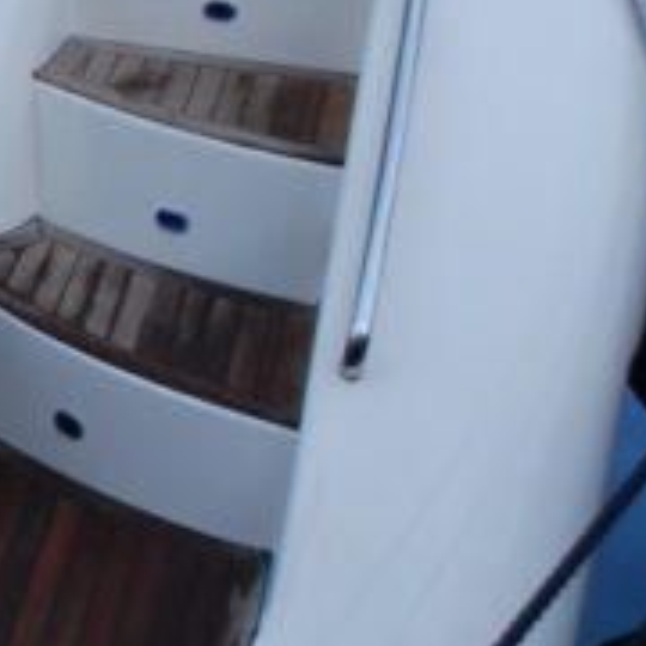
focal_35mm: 131
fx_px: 2766
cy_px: -7
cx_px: -632
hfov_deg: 11.9
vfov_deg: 13.1
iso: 100
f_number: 5.6
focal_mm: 24
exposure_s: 1/125
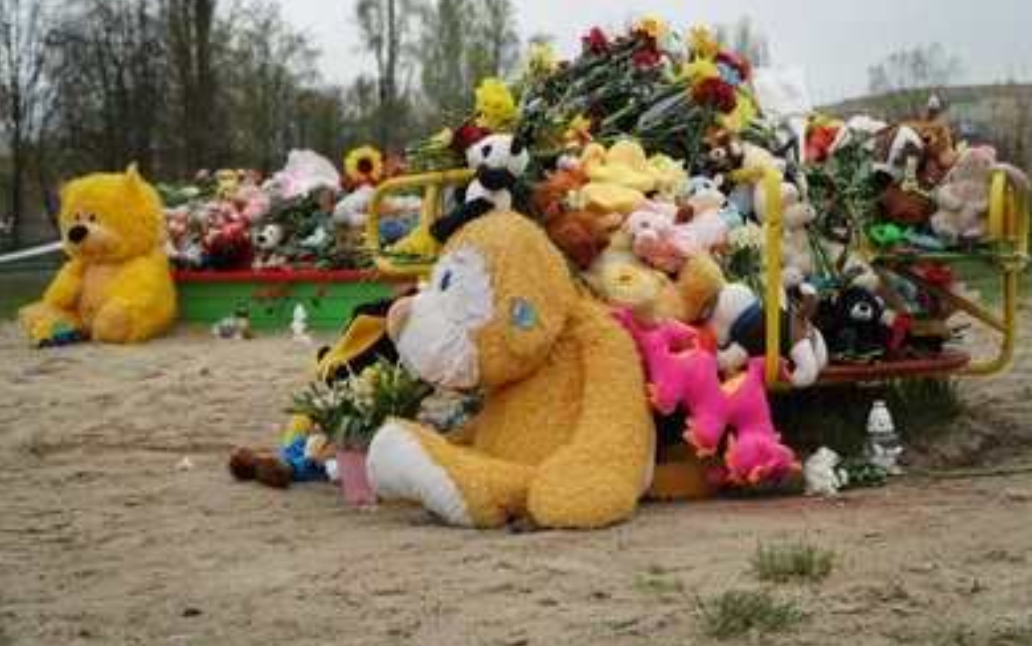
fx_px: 1365
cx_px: 527
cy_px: 310
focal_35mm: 49
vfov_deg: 26.6
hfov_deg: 41.4
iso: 250
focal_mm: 31
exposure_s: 1/250
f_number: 4
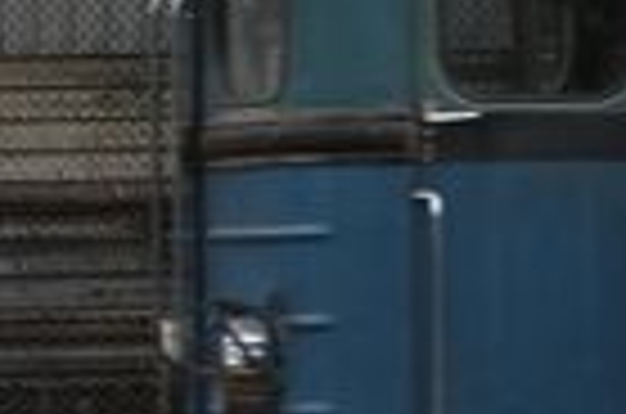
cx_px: -919
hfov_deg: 2.0
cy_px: -122
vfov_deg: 1.4
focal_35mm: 1009
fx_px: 17505
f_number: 5
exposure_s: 1/320
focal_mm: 200
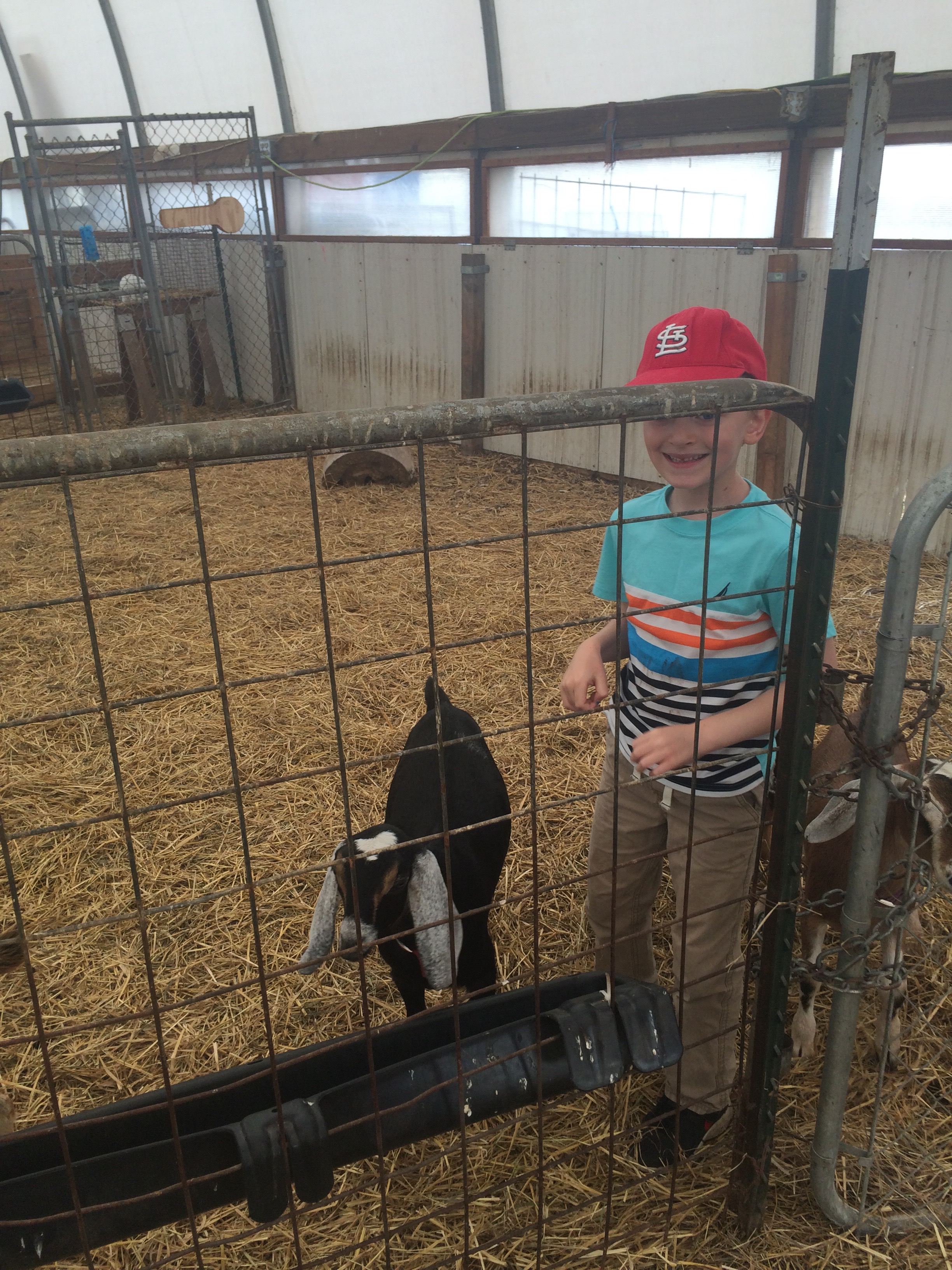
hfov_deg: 48.2
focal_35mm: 29
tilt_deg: -22.6
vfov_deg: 61.7
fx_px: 1063
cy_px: 635
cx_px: 476
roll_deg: +2.4
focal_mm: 4.15
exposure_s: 1/120
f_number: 2.2
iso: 40
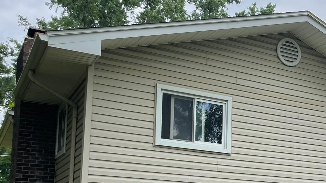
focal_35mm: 59
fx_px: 510
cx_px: 311
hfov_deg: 33.1
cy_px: 187
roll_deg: +0.1
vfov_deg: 19.7
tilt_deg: +6.0
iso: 32
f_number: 1.6
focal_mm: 4.2
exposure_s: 1/2053
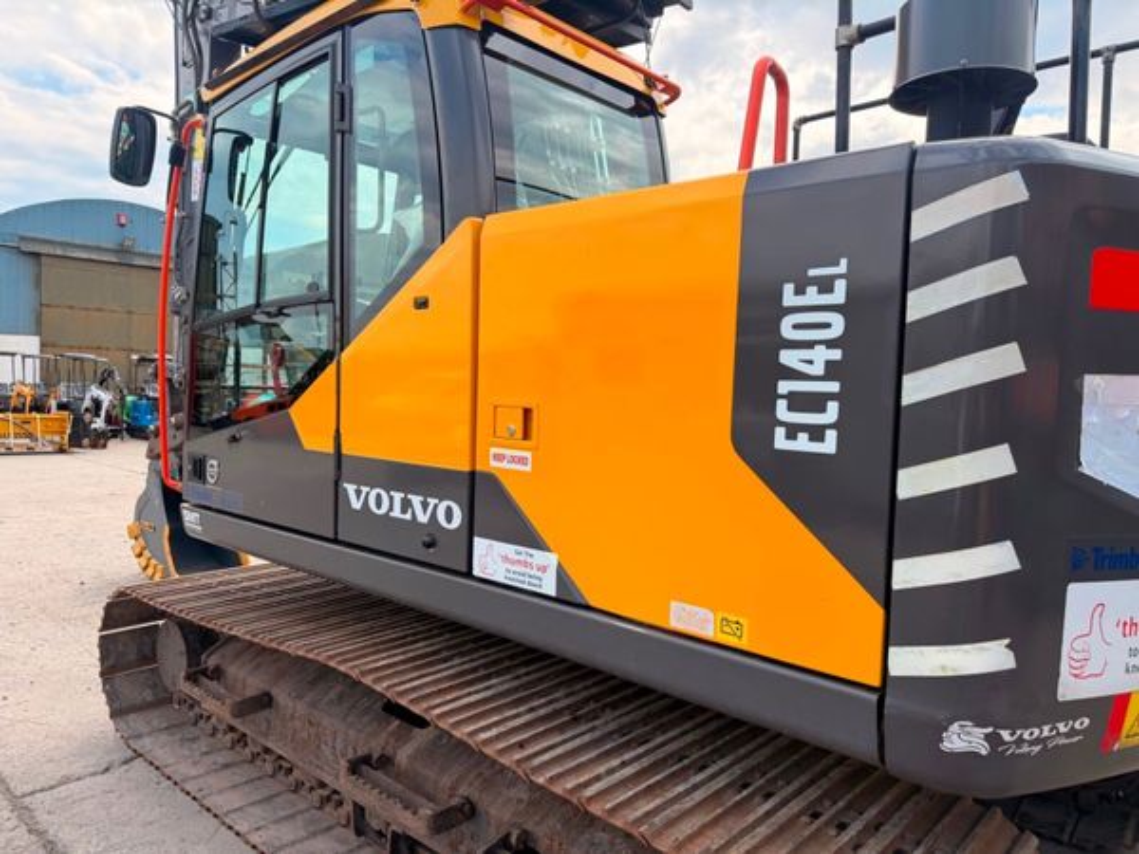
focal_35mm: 24
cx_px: 570
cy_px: 427
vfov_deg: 56.8
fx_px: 790
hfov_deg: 71.6
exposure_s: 1/2445
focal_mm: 6.76
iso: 100
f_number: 1.78
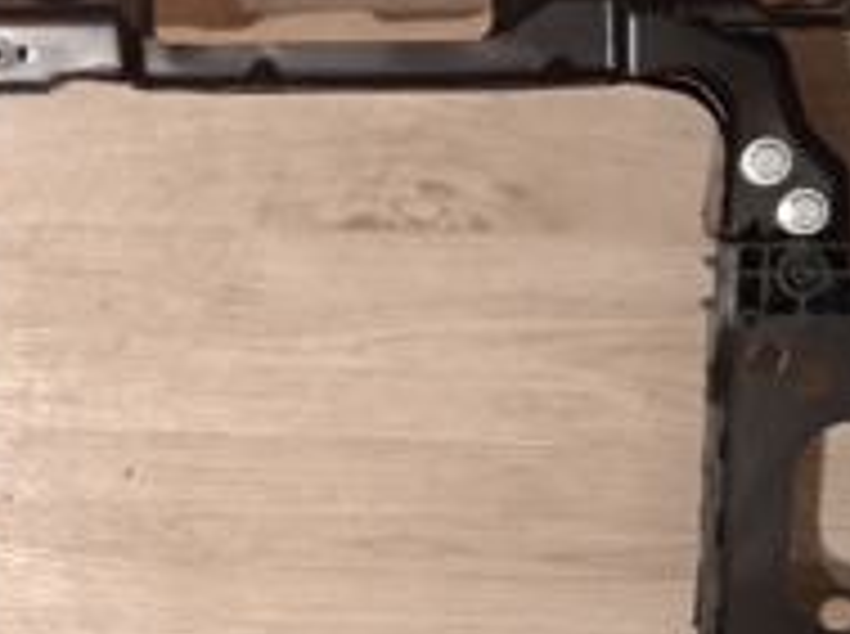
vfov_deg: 15.5
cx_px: 13
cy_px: 387
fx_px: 2328
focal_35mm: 95
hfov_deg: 20.1
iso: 840
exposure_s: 1/16.7
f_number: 2.2
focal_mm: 3.43
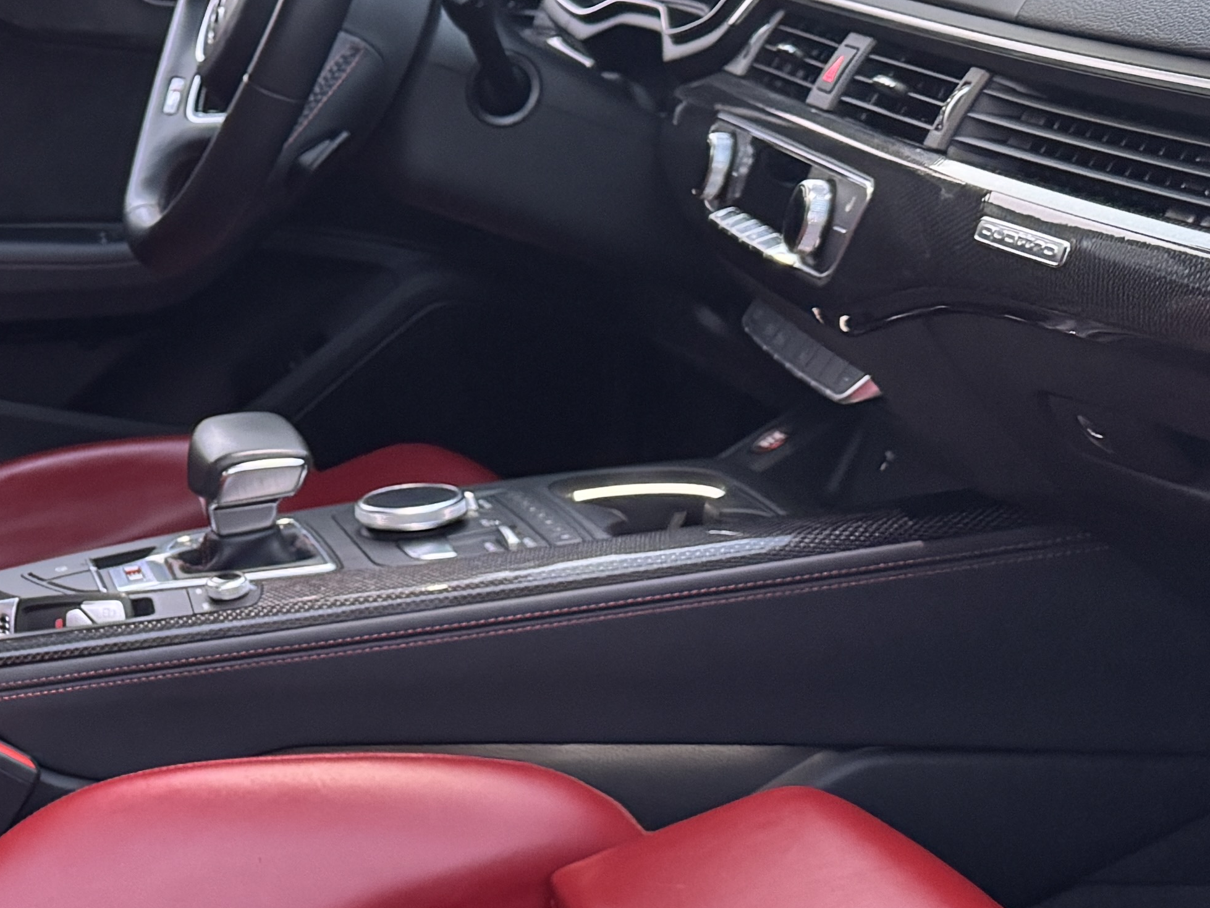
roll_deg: -2.2
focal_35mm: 70
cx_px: -258
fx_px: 2447
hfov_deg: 24.9
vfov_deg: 21.0
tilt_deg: -14.1
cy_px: 500
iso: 800
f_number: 1.78
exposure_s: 1/48
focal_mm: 6.76
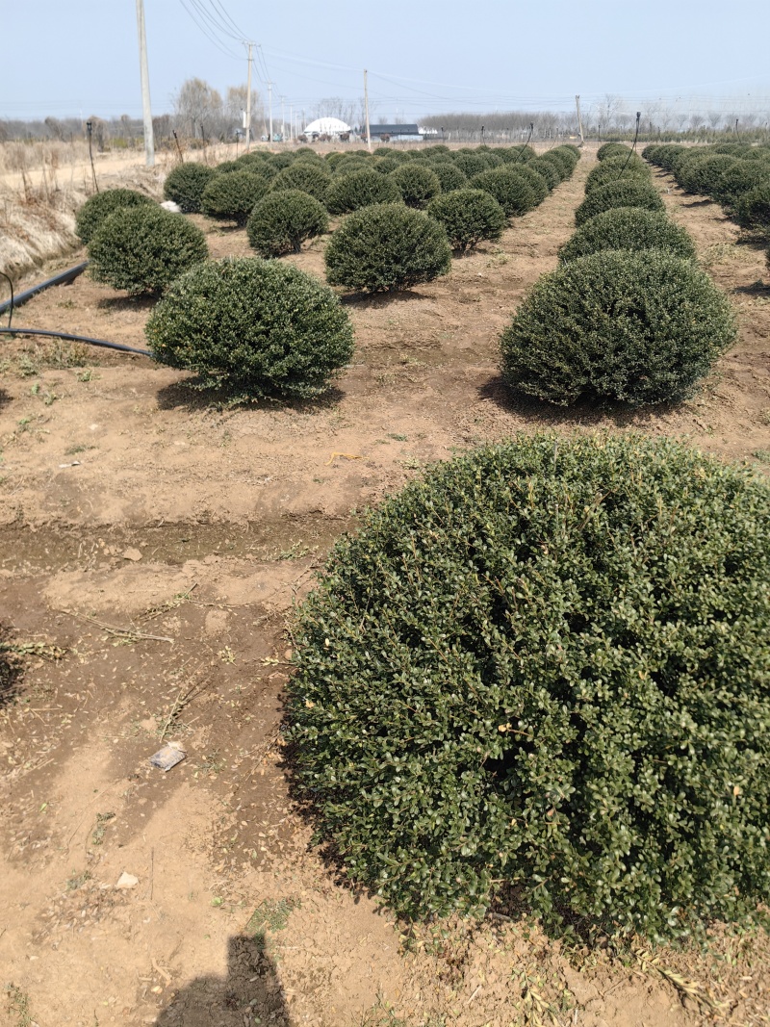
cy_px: 514
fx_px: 801
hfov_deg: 51.3
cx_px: 385
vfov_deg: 65.3
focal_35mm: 27
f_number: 2
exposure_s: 1/1942
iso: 50
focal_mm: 5.75
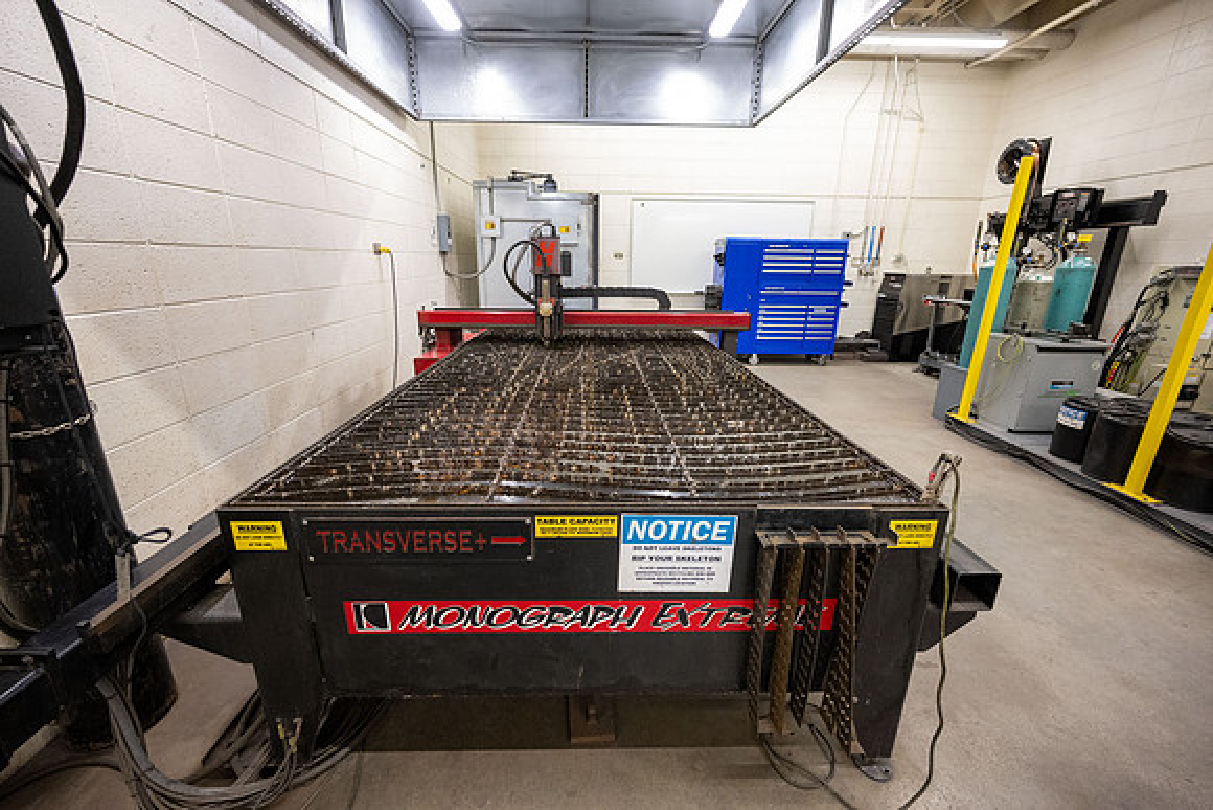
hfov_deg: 103.0
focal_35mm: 14
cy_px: 405
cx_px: 606
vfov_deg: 80.0
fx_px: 482
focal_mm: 14
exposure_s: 1/200
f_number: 4
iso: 4000
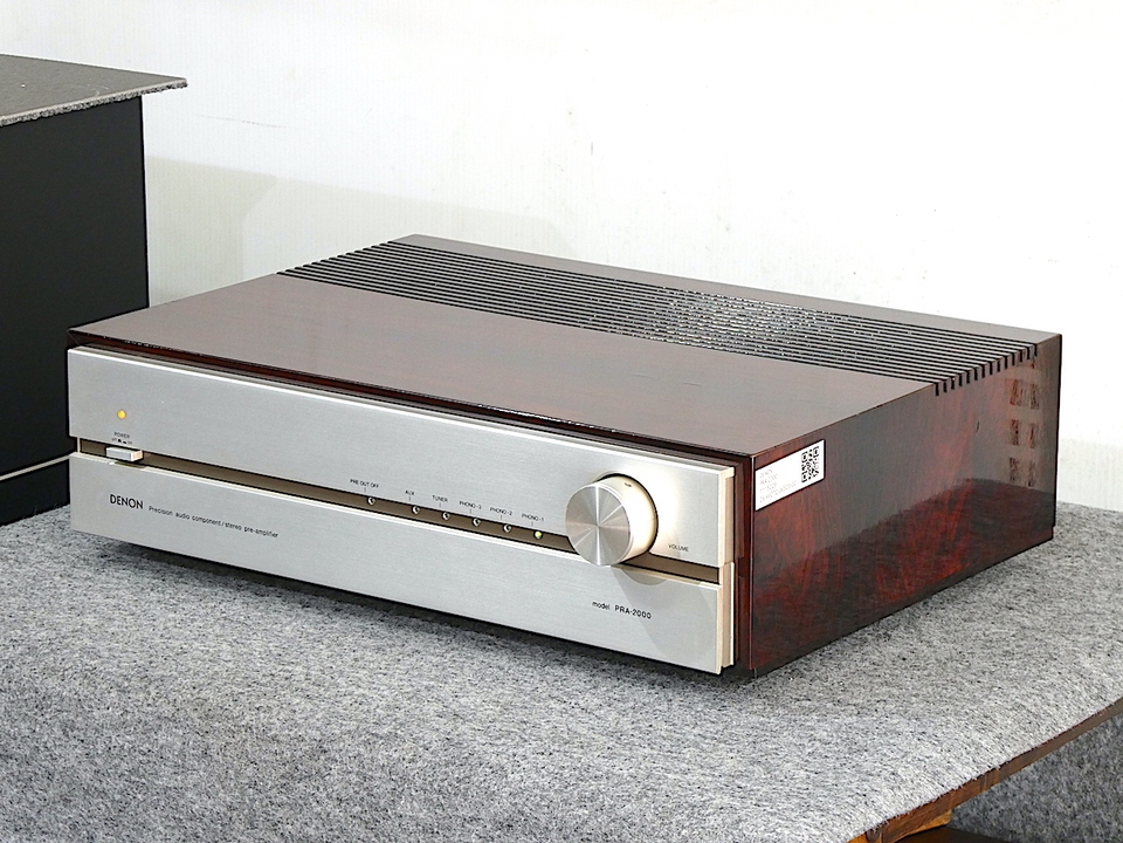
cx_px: 562
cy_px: 422
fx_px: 3731
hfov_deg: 17.1
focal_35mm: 115
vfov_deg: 12.9
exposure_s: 1/13
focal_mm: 20.6
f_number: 5.1
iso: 200
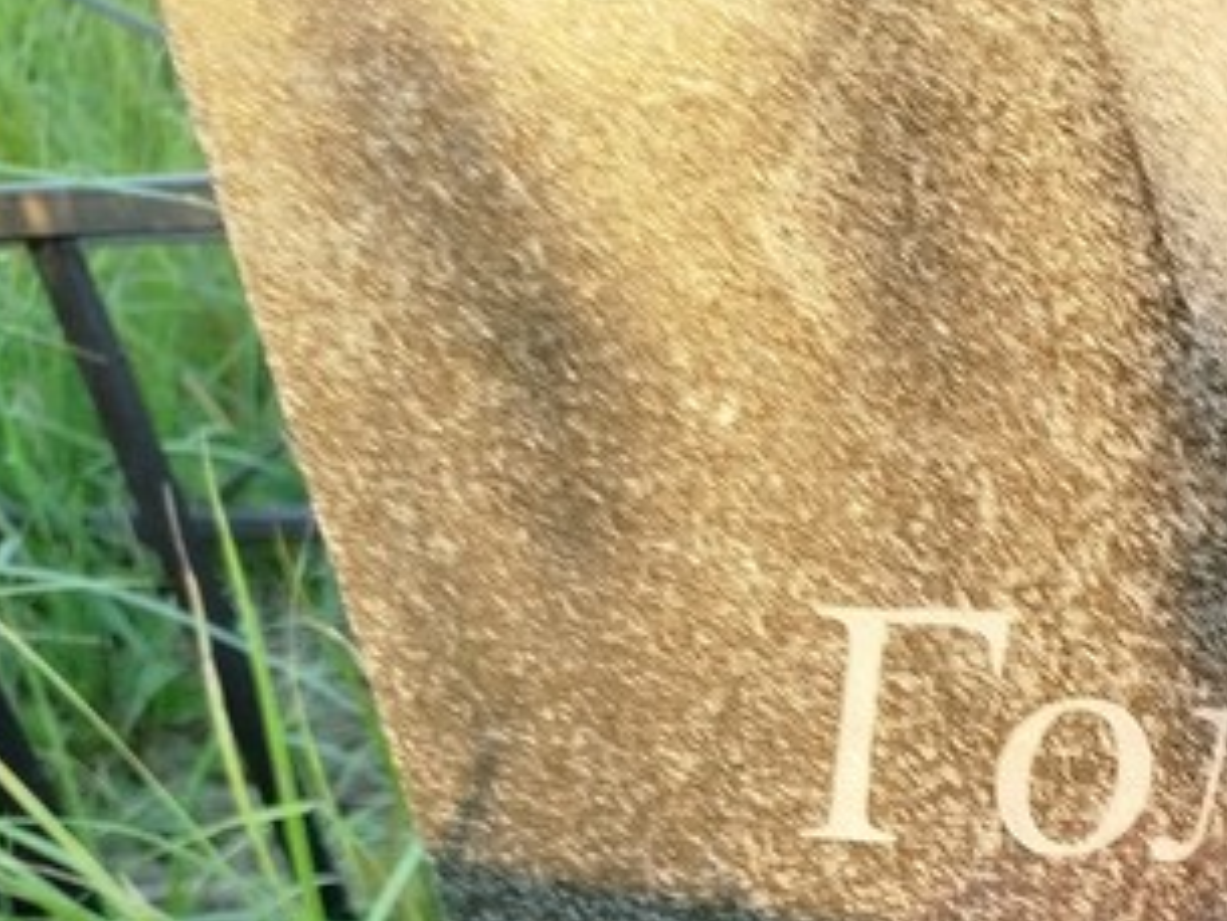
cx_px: 1557
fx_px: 2234
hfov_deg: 26.5
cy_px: 1102
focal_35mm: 63
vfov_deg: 21.6
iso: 100
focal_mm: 5.31
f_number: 1.7
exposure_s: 1/50
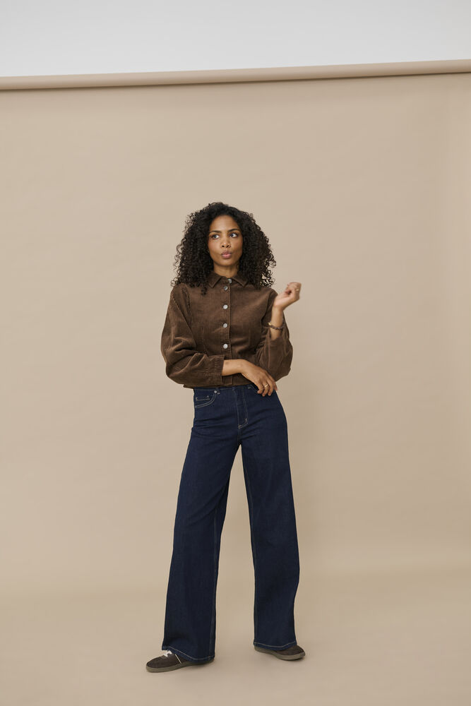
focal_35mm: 50
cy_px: 353
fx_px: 981
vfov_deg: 39.6
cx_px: 236
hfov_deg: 27.0
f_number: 2.8
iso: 320
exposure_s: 1/125
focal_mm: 50
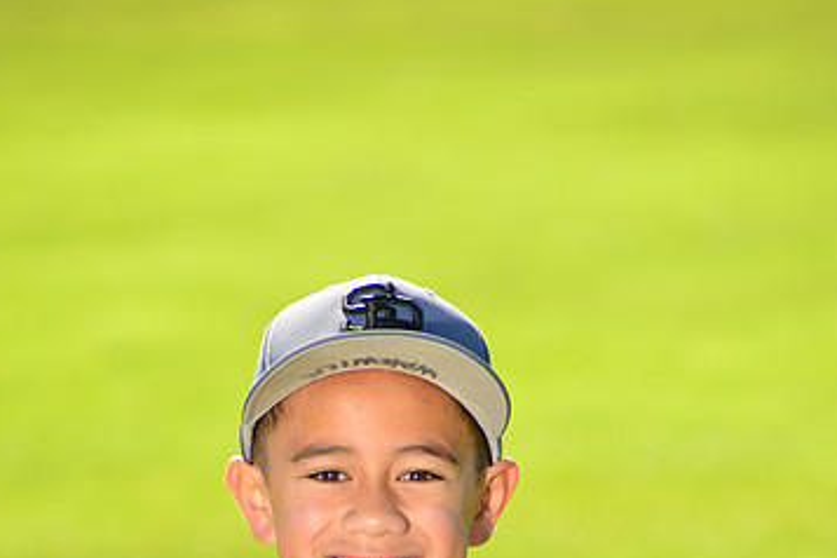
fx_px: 6416
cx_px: 388
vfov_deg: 5.0
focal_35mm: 276
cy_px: 635
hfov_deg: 7.5
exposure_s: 1/250
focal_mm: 170
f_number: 5
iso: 100
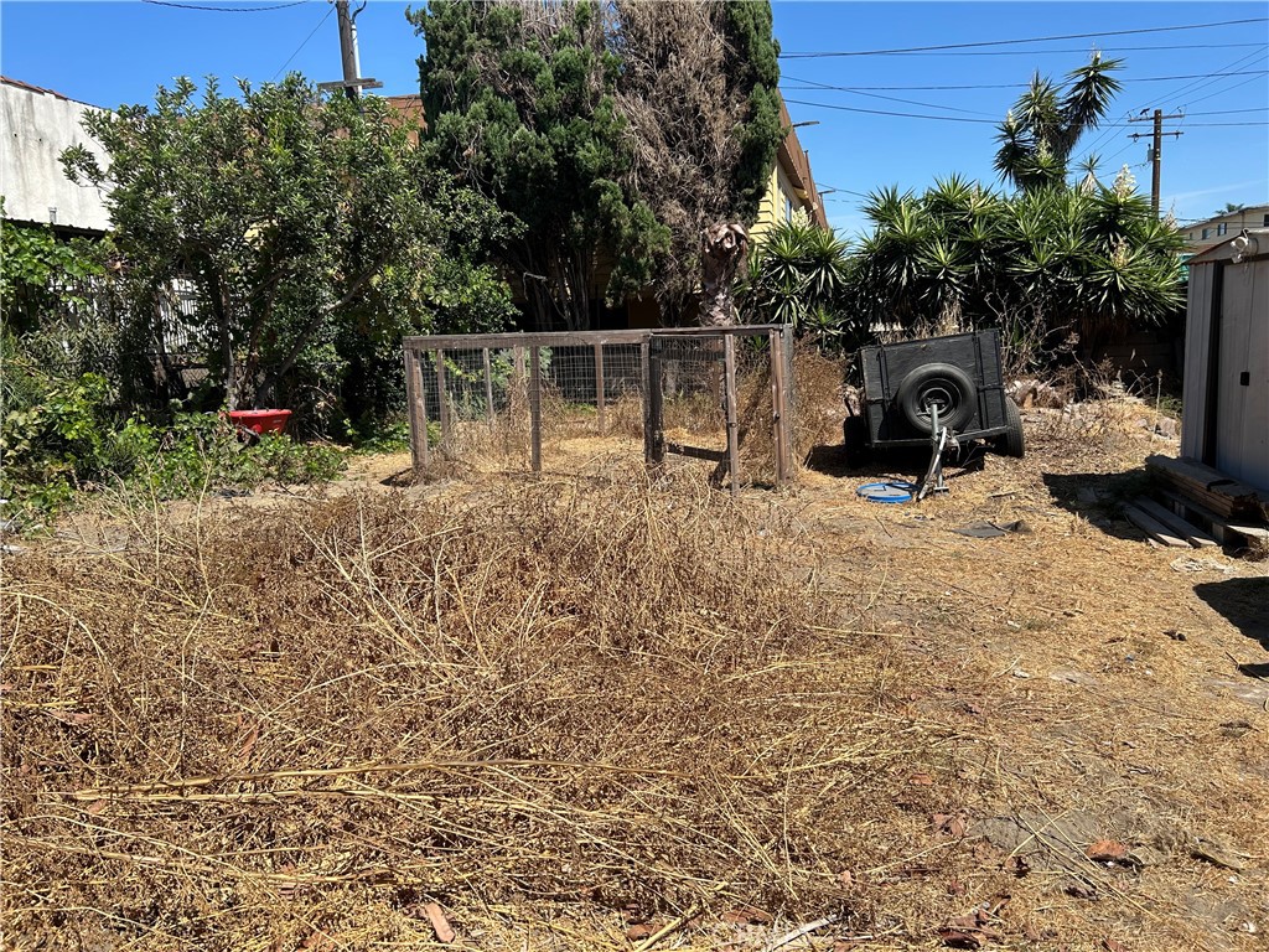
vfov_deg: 53.1
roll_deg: +3.0
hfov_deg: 67.3
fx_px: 953
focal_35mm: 26
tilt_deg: -9.2
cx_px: 634
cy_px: 476
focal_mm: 5.7
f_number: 1.5
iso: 50
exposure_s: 1/3257
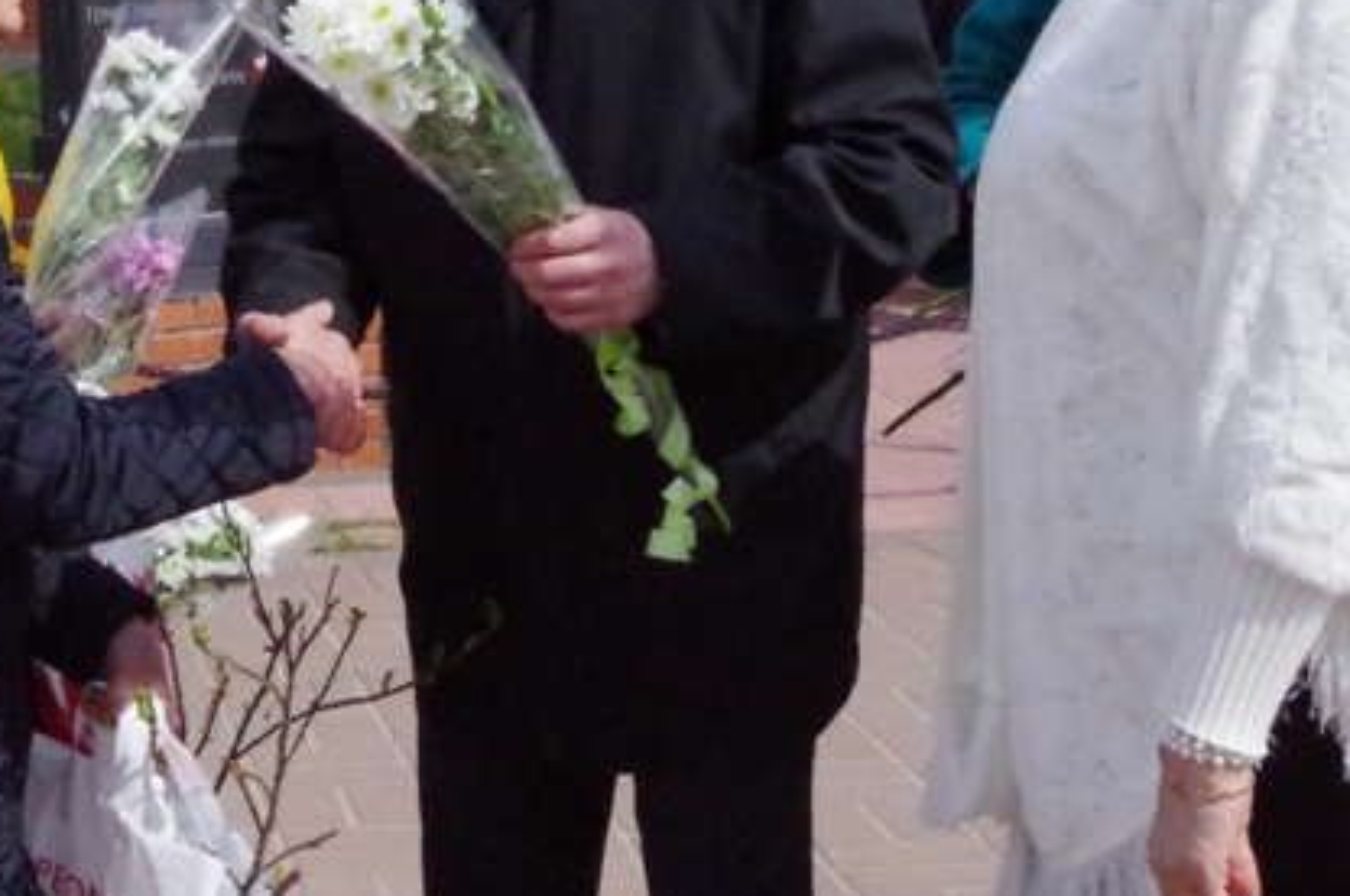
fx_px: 3969
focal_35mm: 106
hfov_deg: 18.9
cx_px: 62
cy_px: 221
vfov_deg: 12.8
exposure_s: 1/4000
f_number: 14
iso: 6400
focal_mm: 32.5
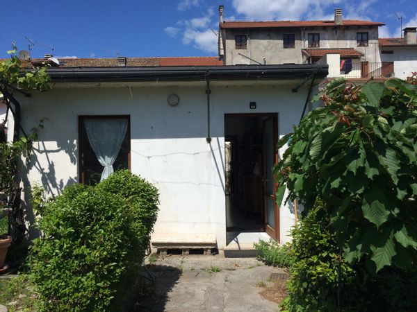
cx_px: 208
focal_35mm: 29
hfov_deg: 61.7
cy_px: 156
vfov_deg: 48.2
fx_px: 349
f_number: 2.2
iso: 32
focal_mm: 4.15
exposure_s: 1/3731
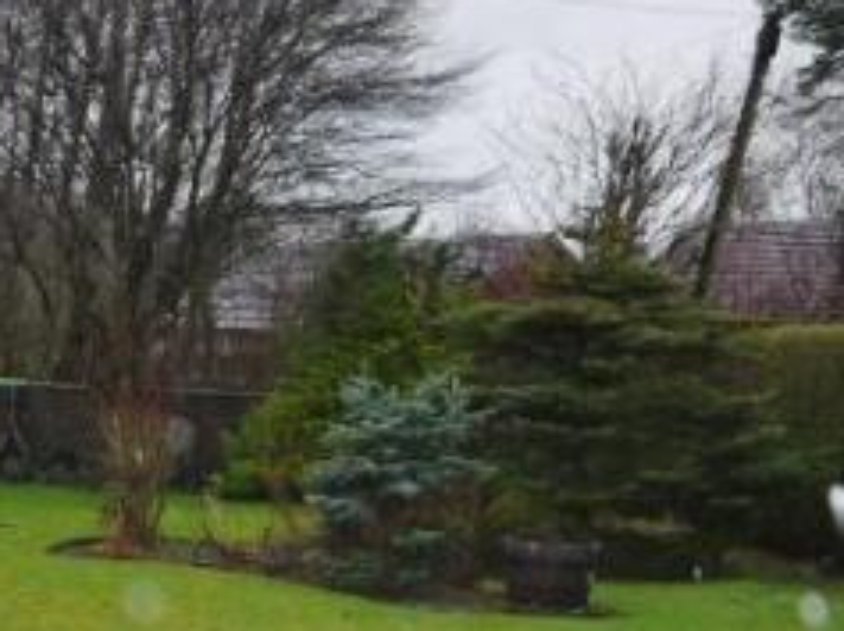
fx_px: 1680
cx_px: 30
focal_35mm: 69
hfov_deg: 26.9
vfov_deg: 20.6
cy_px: 622
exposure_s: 1/125
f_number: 3.5
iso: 250
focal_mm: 14
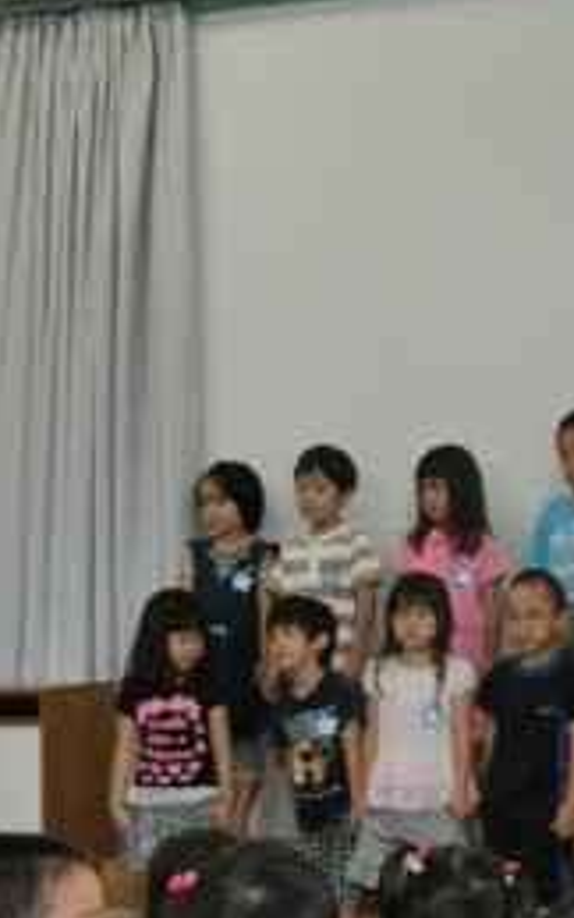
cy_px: 443
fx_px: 2126
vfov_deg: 24.4
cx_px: 578
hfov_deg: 15.1
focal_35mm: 85
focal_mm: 9.3
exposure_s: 1/60
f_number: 4.7
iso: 400
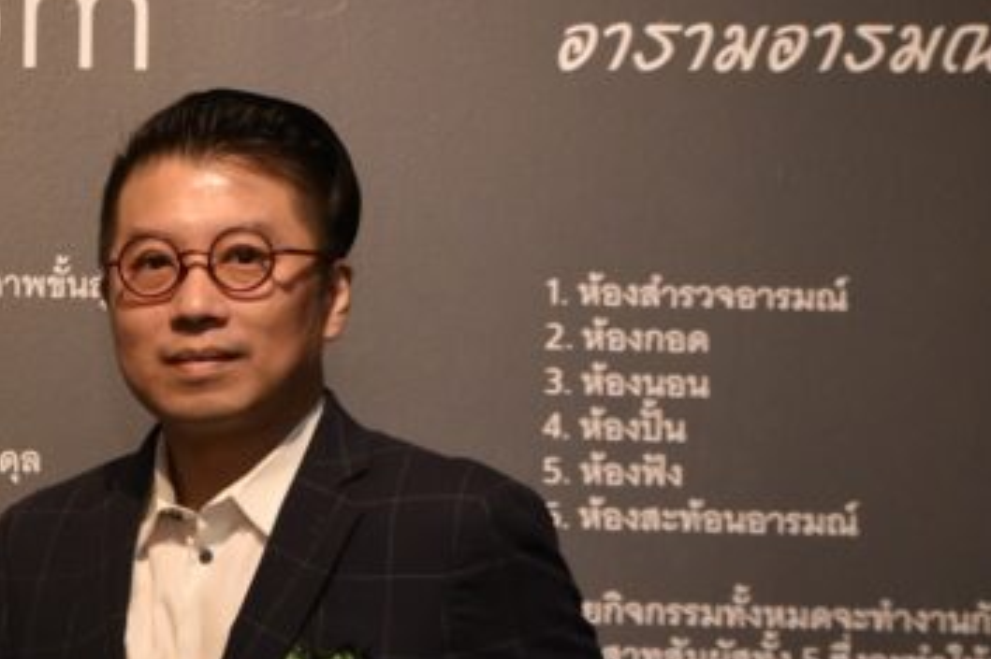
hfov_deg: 16.6
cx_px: -323
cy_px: 572
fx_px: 3192
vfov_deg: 11.7
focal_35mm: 116
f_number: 4
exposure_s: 1/100
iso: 1000
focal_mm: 40
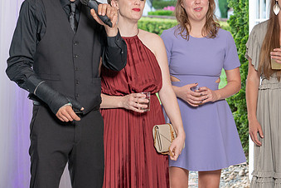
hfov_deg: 15.6
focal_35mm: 131
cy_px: 41
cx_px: 90
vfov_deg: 10.4
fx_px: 1022
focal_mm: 70
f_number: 4
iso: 800
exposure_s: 1/200
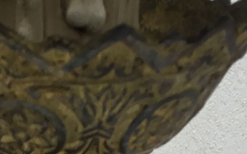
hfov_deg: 13.4
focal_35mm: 155
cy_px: 402
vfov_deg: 7.7
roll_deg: -0.5
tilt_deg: -26.2
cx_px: 17
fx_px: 1043
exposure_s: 1/107
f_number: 2.4
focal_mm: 3.3
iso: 25
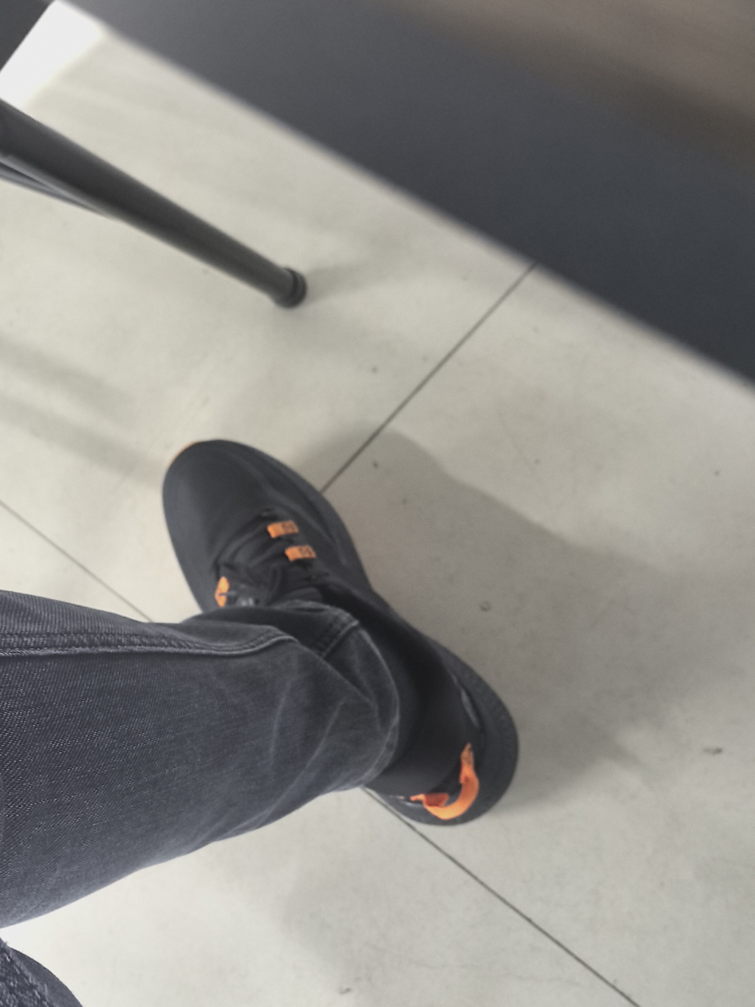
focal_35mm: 40
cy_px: 591
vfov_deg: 46.6
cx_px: 238
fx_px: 1163
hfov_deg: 35.5
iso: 250
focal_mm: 5.75
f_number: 2
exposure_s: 1/33.3
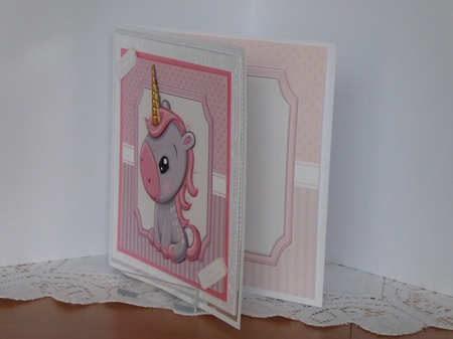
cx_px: 226
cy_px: 170
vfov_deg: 13.8
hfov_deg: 18.4
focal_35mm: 107
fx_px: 1400
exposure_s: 1/100
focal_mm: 17.5
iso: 1600
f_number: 5
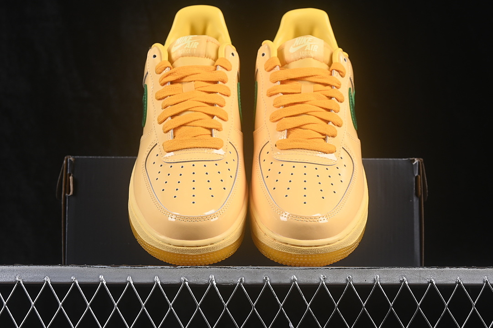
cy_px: 164
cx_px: 246
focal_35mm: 75
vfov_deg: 18.2
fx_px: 1027
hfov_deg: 27.0
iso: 160
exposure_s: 1/80
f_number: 8
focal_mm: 50
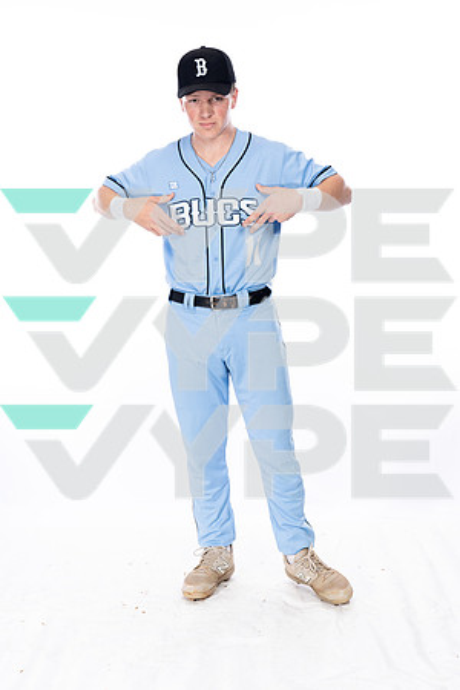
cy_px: 345
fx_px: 1054
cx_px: 230
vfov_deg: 36.2
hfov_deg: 24.6
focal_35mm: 55
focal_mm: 55
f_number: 5.6
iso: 400
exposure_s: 1/250
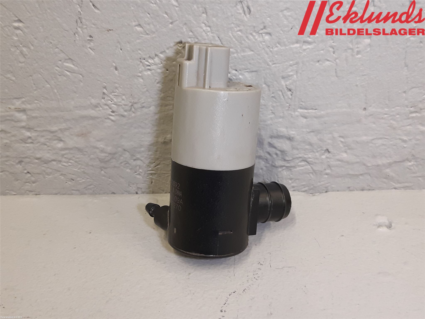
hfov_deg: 67.3
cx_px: 212
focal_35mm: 26
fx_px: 319
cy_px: 160
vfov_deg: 53.1
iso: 125
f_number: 1.7
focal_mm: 3.93
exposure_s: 1/50
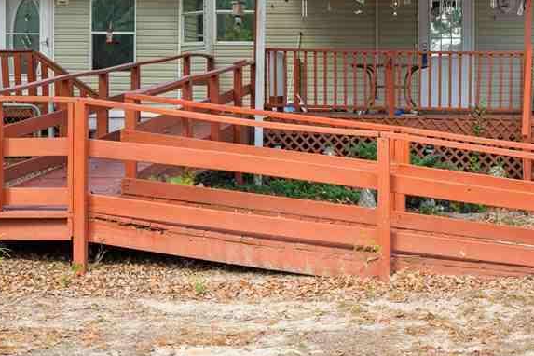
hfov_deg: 26.2
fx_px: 1112
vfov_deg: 18.1
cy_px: 121
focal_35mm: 75
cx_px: 464
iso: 64
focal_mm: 21
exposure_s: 1/6
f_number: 8
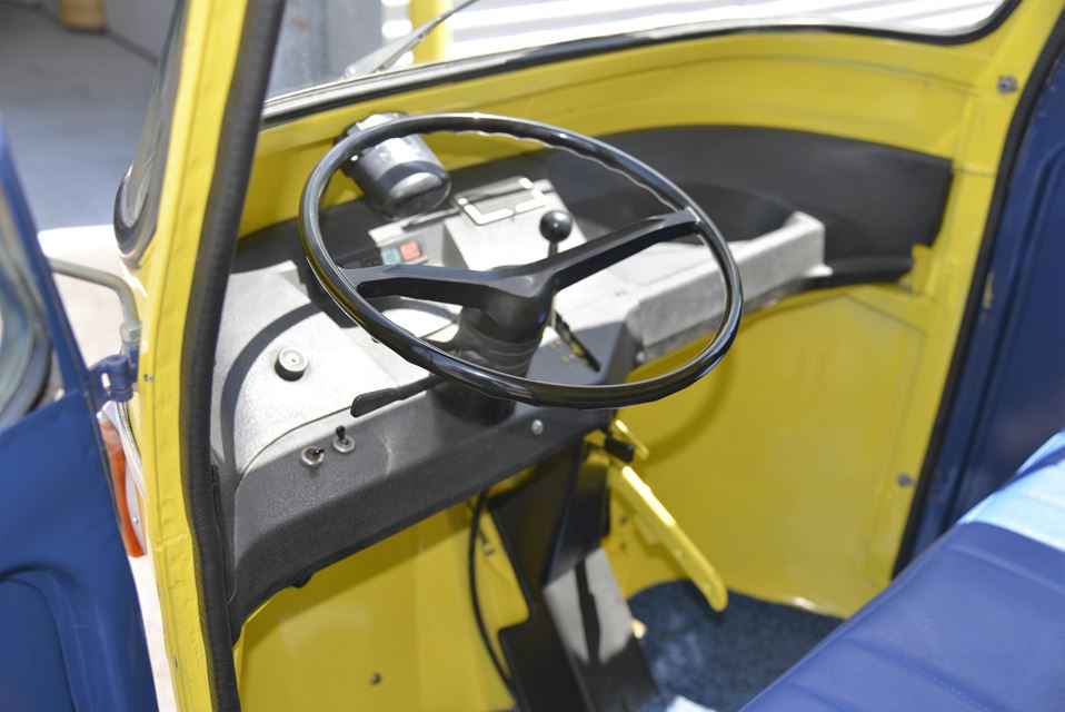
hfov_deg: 54.4
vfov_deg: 37.9
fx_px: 1036
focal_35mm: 35
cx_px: 532
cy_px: 356
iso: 125
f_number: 4
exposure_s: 1/200
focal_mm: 35
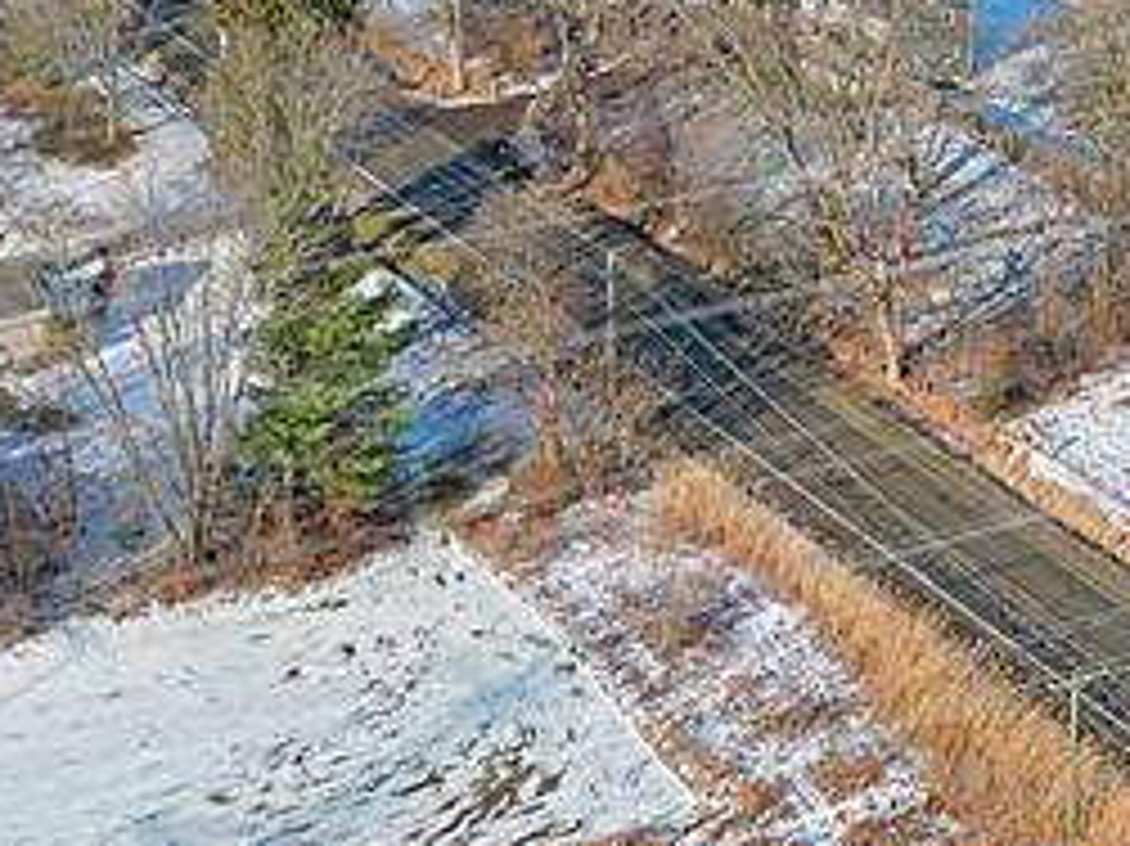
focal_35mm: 98
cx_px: 810
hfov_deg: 19.9
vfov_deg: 15.0
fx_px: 3198
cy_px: 266
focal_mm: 6.7
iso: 140
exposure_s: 1/2500
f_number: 1.7
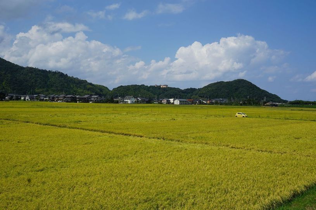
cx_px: 158
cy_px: 105
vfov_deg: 35.4
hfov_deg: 51.3
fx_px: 329
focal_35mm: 38
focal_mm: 25
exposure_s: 1/250
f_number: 11
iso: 100
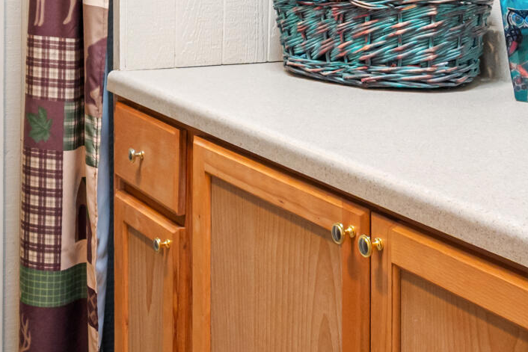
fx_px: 1029
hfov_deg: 28.2
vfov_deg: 18.2
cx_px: 101
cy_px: -102
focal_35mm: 70
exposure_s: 1/6
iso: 400
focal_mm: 16.5
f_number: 9
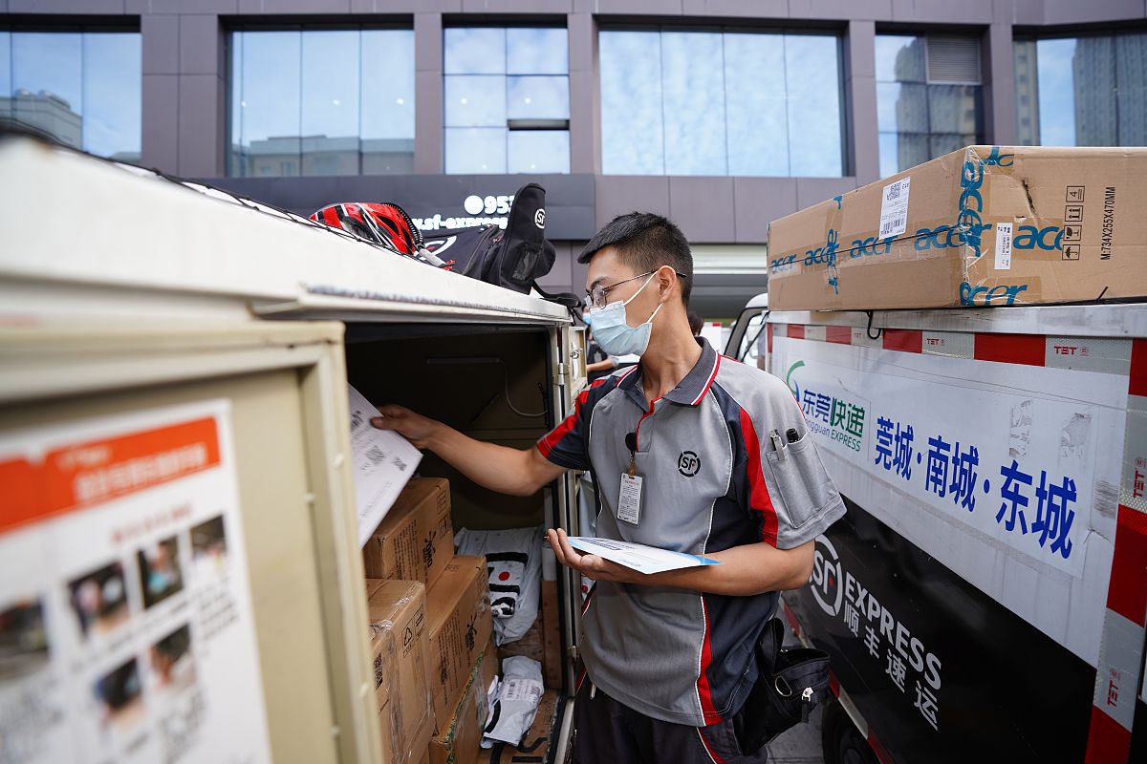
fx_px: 510
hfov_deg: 96.7
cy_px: 382
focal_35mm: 16
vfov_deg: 73.7
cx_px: 574
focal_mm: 16
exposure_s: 1/160
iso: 160
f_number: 2.8
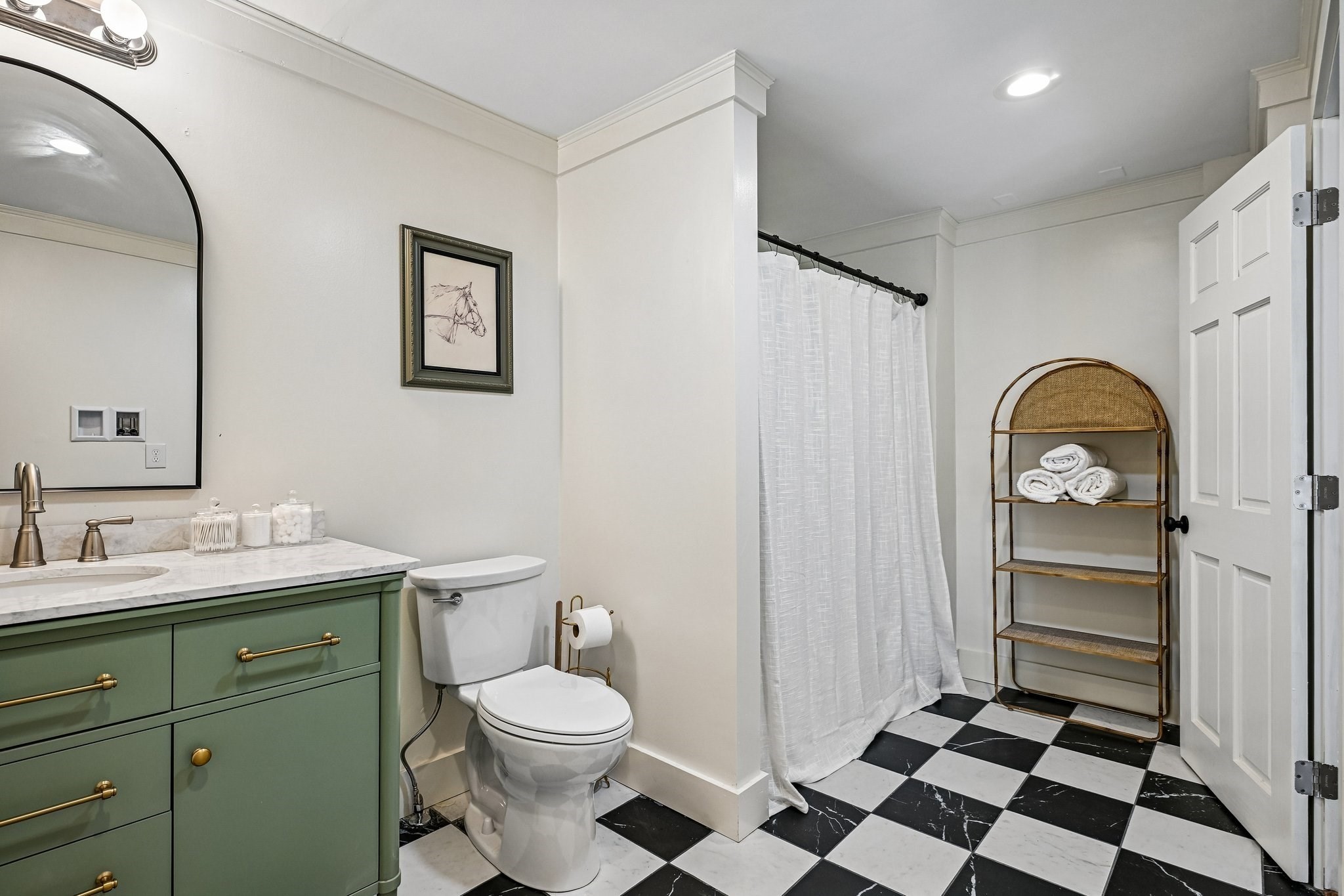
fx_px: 672
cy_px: 448
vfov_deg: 67.4
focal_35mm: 18
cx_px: 672
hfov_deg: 90.0
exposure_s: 1/20
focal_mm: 18
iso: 400
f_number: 8
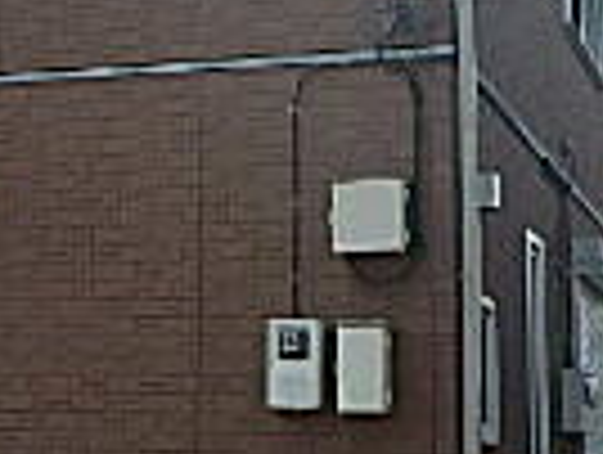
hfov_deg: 19.4
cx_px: 104
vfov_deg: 14.7
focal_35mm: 100
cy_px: 81
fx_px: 1745
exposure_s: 1/1000
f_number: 3.5
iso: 125
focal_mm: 3.7
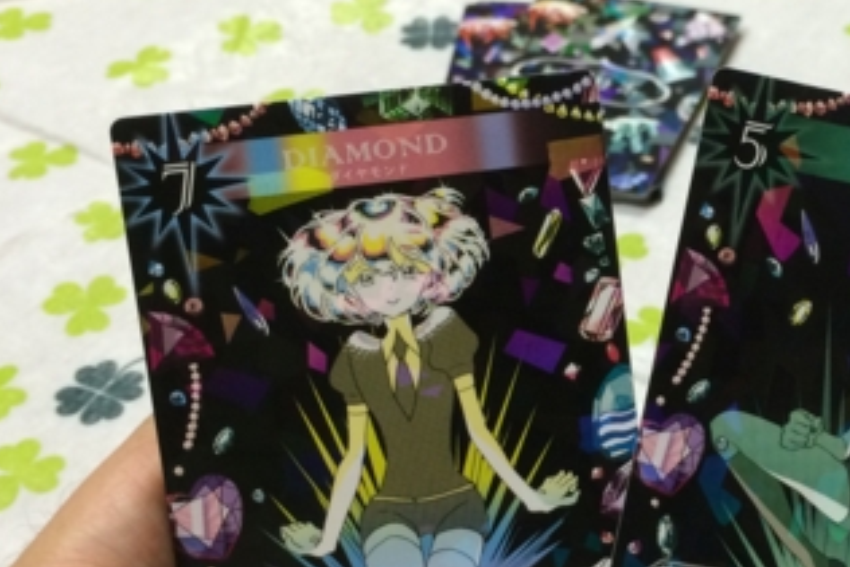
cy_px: 277
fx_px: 1441
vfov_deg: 22.3
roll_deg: +1.4
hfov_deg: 31.8
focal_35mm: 61
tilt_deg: -43.6
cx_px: 707
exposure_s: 1/30
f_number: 2.2
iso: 100
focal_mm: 4.15
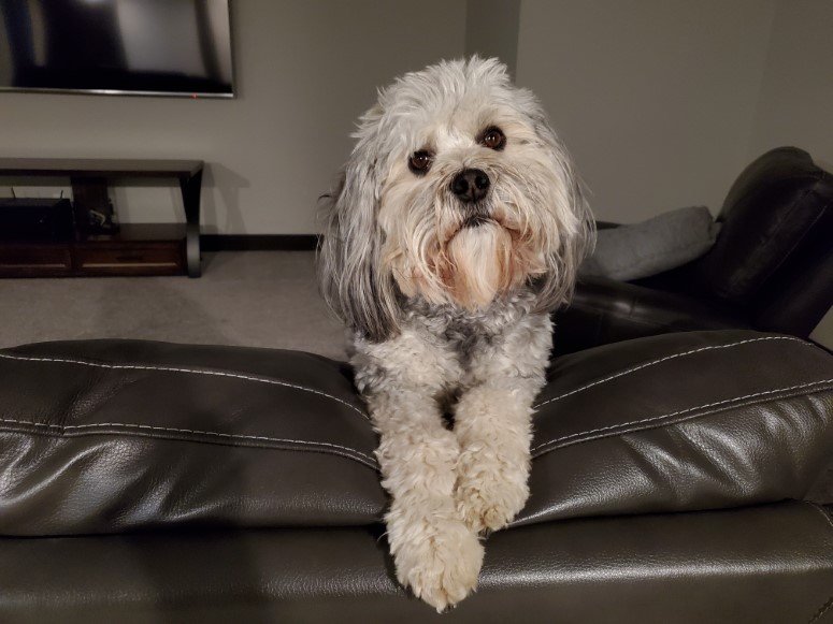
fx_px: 626
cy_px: 312
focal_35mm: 26
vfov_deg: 53.1
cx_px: 416
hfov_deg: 67.3
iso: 640
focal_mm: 4.3
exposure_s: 1/30
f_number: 1.5
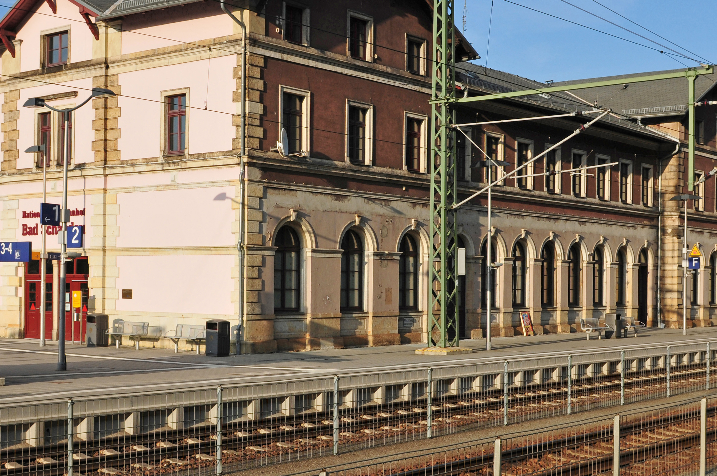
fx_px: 1074
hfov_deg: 36.9
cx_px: 402
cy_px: 236
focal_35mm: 54
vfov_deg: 25.0
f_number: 9
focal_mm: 24
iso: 200
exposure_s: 1/320
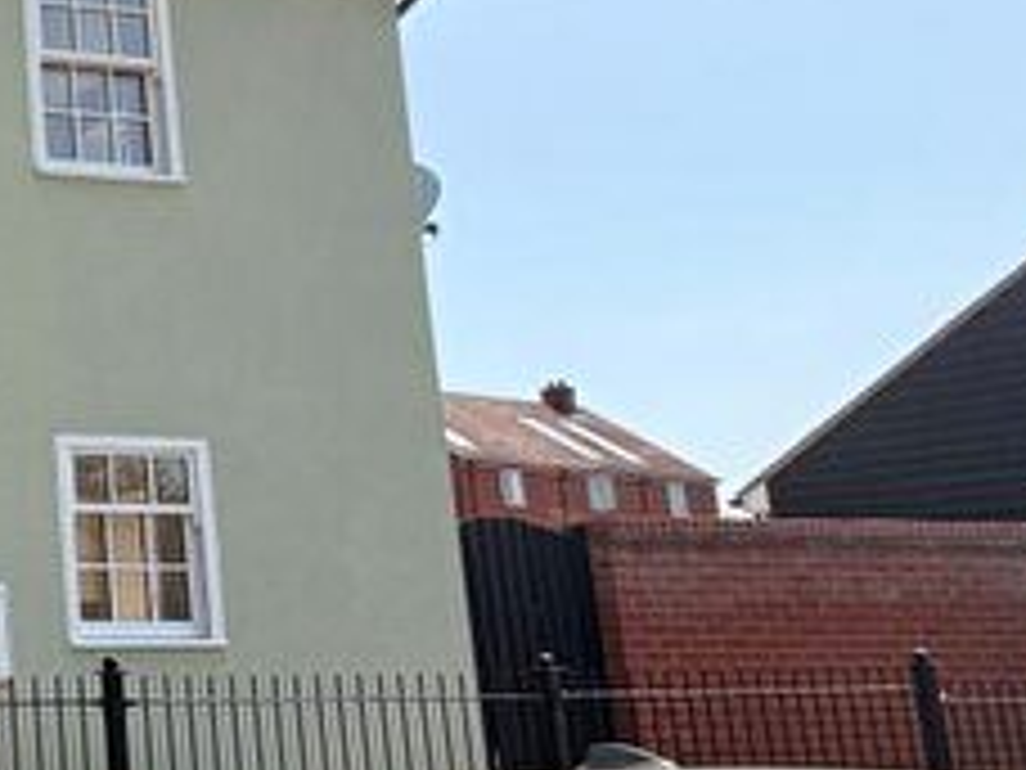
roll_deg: +0.0
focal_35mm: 43
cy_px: 430
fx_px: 1274
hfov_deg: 30.2
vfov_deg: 33.6
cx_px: -428
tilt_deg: +9.7
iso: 25
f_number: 2.2
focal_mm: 2.22
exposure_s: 1/770
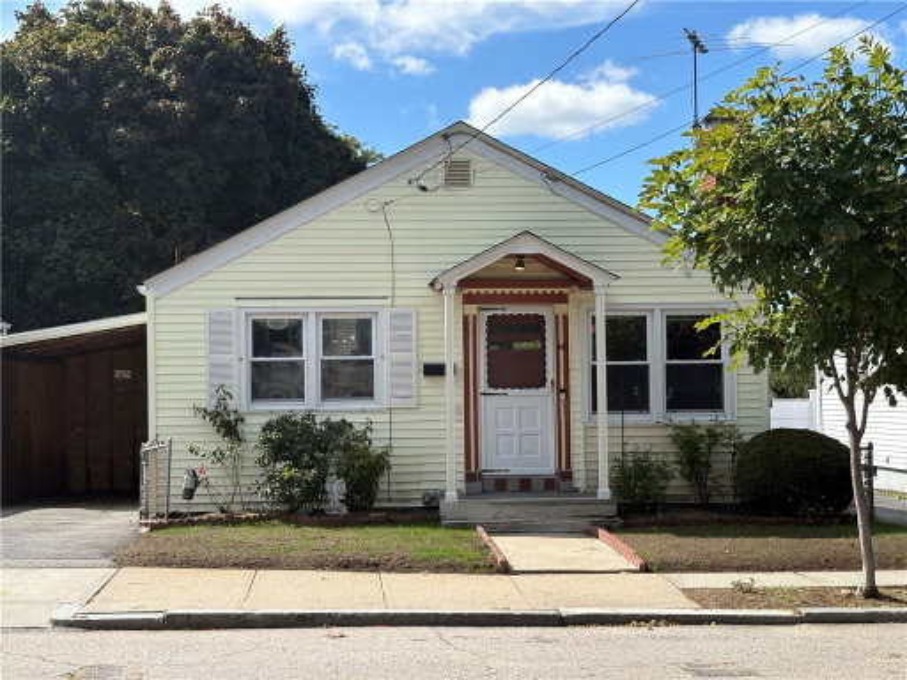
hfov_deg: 36.8
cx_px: 454
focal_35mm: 52
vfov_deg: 28.0
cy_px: 340
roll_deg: +1.4
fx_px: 1362
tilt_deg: +2.7
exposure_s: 1/2747
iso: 50
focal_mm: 5.96
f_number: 1.6
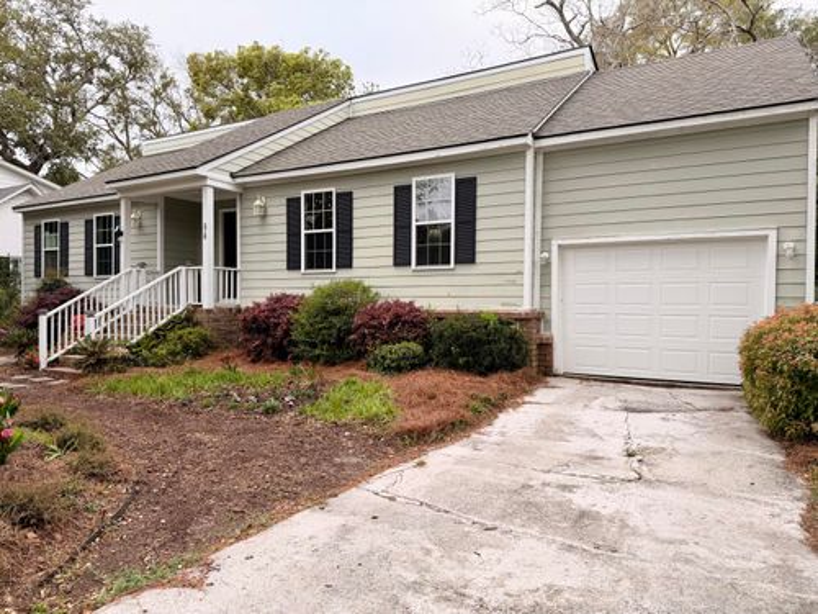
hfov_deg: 71.6
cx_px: 409
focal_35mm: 24
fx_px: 567
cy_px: 307
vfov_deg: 56.8
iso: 80
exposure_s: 1/955
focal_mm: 6.76
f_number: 1.78
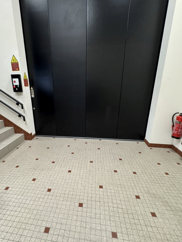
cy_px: 123
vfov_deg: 91.0
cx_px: 77
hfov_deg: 74.3
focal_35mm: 17
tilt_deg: -15.5
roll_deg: +0.4
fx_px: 119
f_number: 2.2
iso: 400
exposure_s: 1/59
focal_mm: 2.22
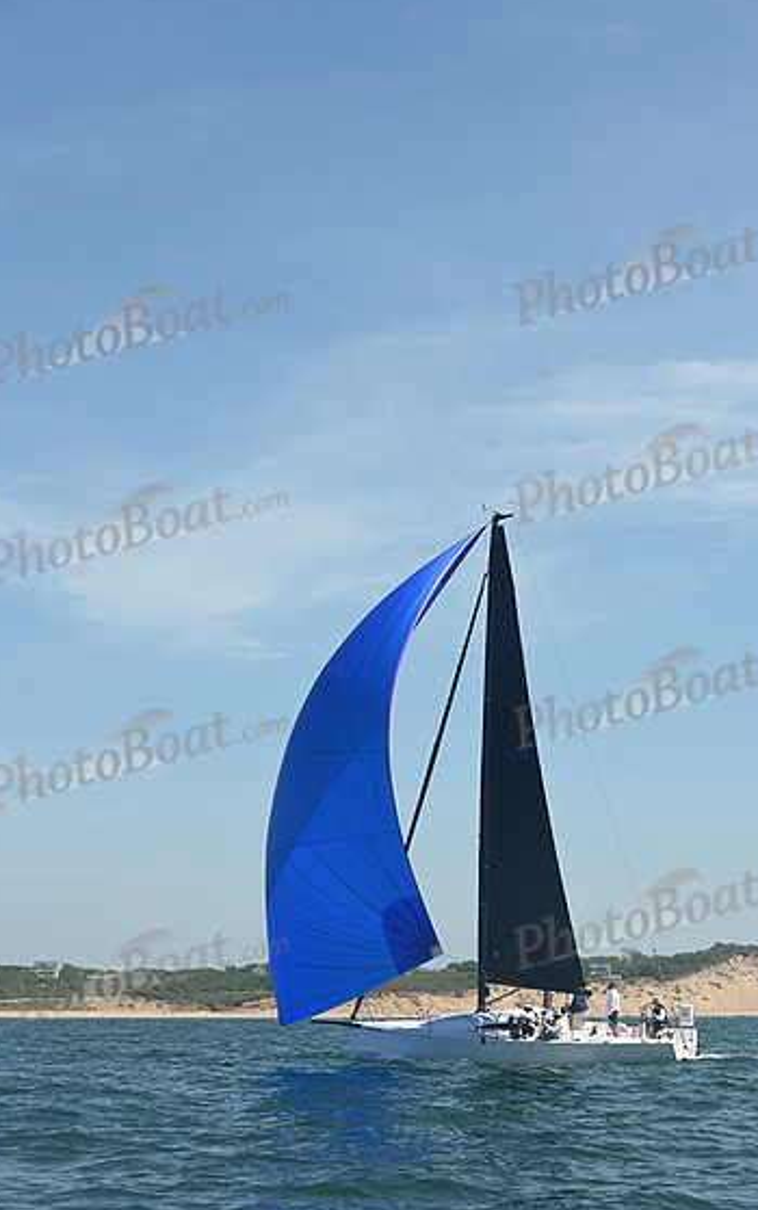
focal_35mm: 74
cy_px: 613
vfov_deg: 27.8
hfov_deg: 17.6
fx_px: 2443
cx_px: 402
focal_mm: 70
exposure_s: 1/1000
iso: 320
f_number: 8
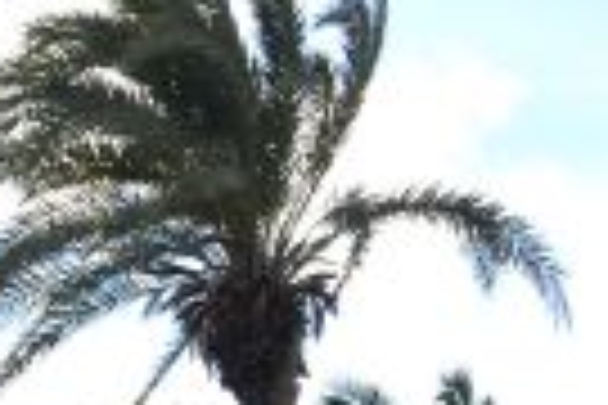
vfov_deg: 8.3
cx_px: -356
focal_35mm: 157
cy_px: 846
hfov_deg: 12.3
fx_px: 2651
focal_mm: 22
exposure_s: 1/250
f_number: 8
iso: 100
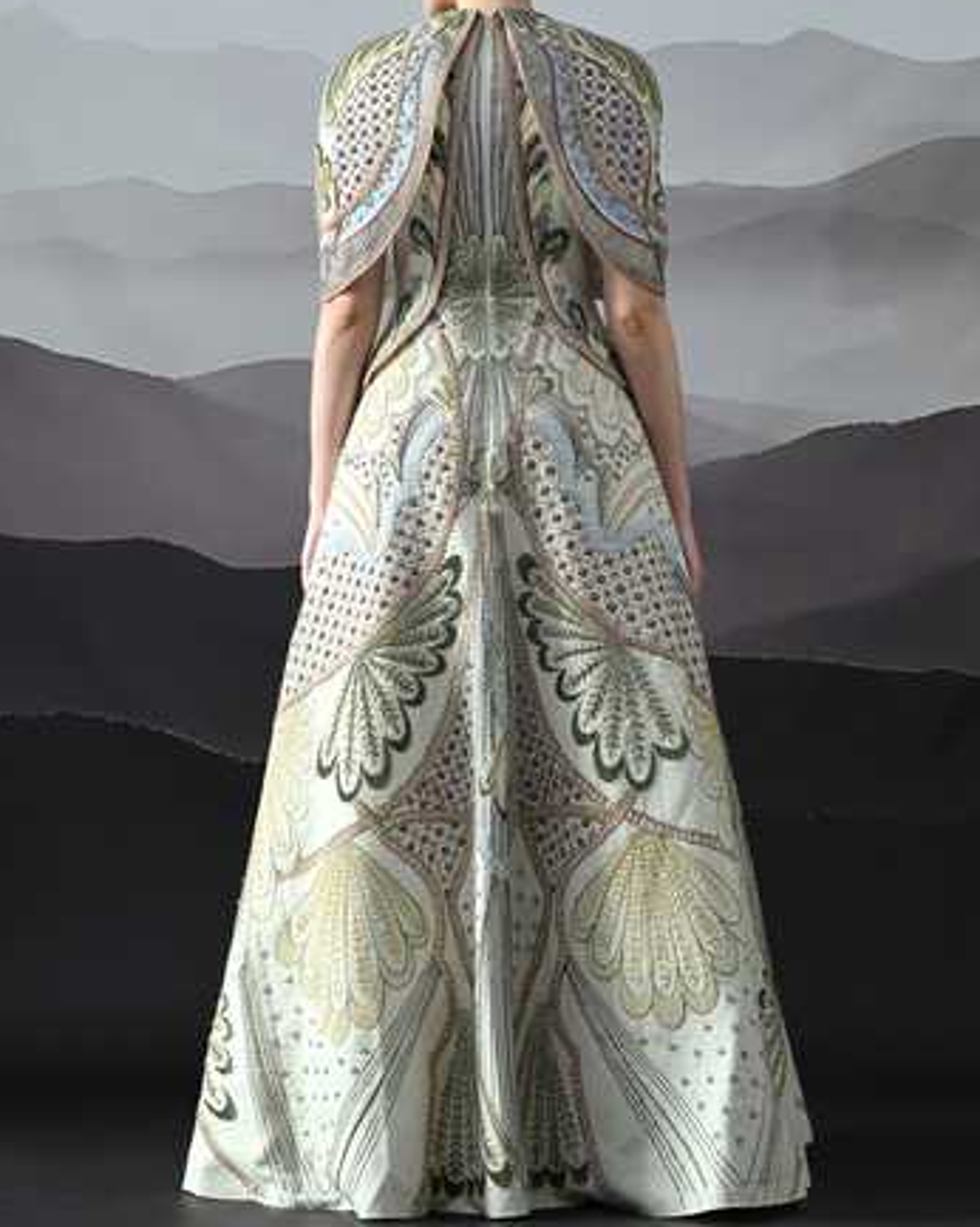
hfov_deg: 20.7
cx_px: 487
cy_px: 526
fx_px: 2685
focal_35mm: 74
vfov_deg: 25.7
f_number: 8
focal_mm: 65
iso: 250
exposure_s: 1/160
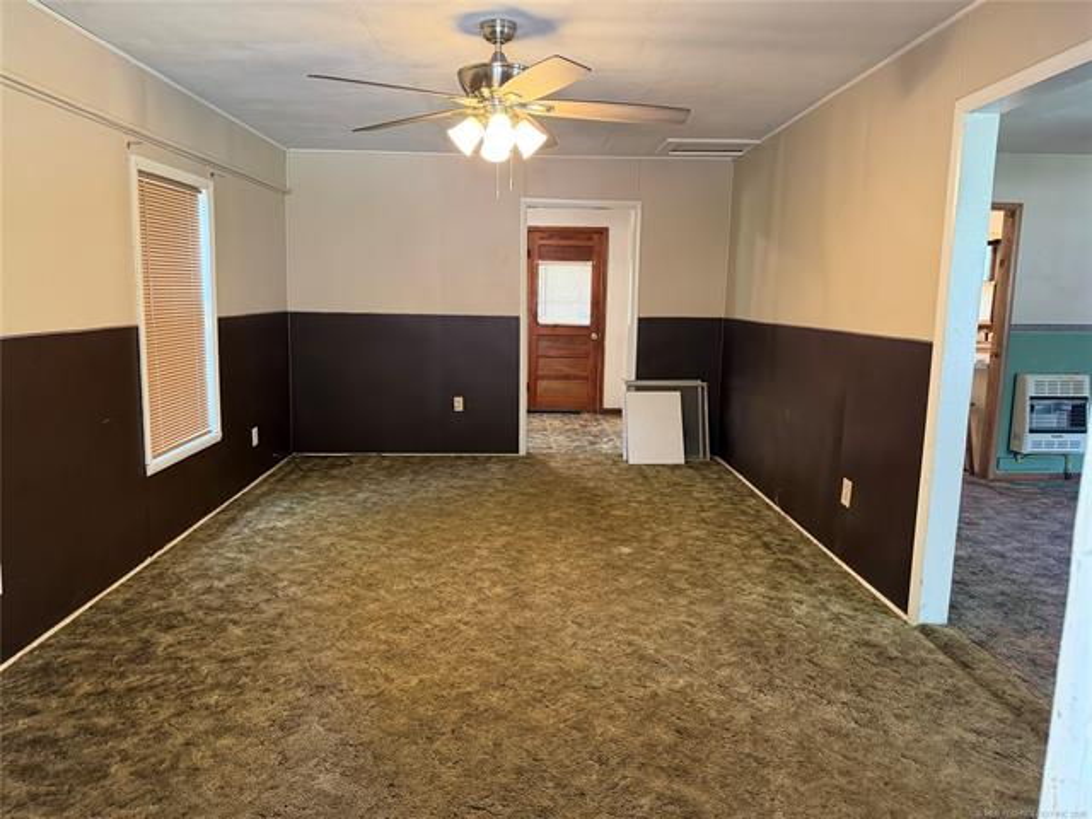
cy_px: 410
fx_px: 757
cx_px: 546
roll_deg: -0.7
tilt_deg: -8.7
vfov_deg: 56.8
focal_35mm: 24
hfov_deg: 71.6
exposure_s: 1/60
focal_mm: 6.76
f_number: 1.78
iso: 400
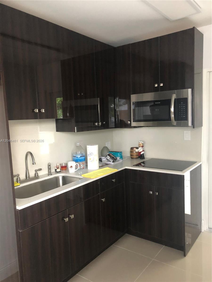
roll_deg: +1.4
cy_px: 141
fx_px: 229
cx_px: 106
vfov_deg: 63.4
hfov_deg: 49.7
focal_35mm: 28
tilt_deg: -3.6
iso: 80
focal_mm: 4
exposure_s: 1/6
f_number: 1.8
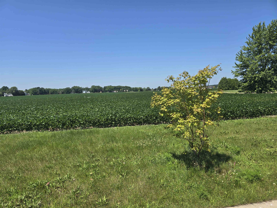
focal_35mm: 23
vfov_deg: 58.9
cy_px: 104
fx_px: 184
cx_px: 138
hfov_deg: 73.9
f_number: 1.7
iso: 12
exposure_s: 1/986
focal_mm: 6.3
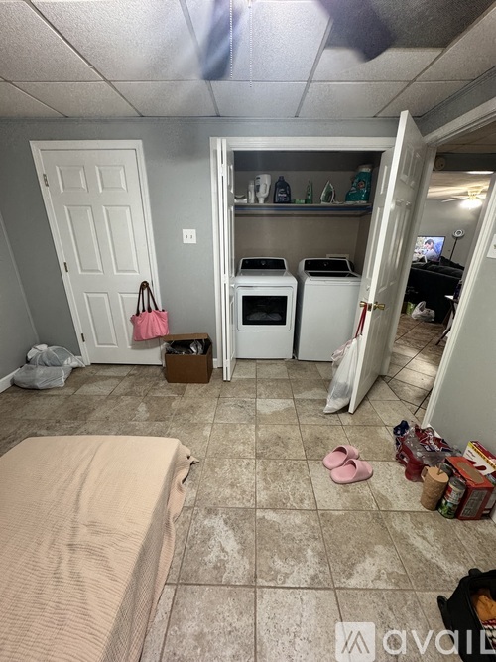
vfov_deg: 102.1
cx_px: 248
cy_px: 331
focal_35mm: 14
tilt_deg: -20.7
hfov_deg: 85.7
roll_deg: +0.0
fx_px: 268
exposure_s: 1/60
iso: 250
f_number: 2.2
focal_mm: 2.22
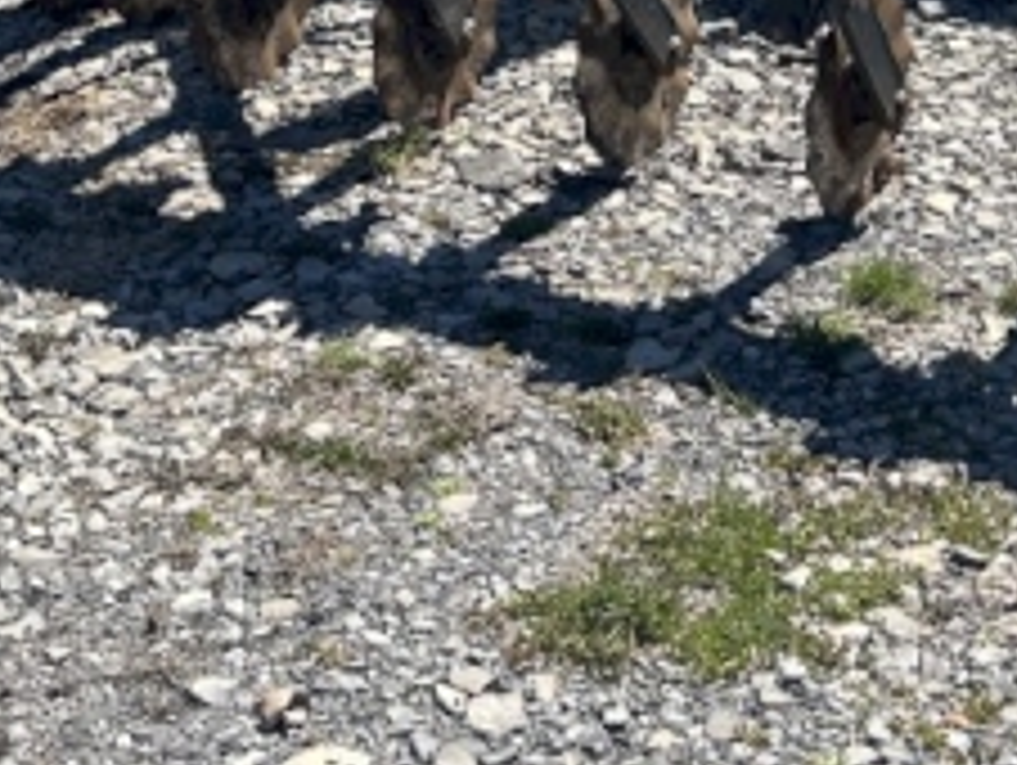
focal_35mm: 92
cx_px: 468
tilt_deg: -6.7
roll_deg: +3.5
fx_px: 2706
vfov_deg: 14.5
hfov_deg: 21.3
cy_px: -522
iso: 50
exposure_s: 1/3356
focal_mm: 5.7
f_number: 1.5
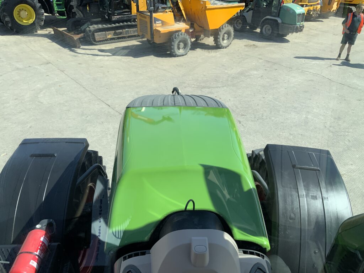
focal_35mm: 29
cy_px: 136
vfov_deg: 48.2
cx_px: 182
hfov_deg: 61.7
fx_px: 305
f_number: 1.8
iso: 16
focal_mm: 3
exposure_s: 1/898
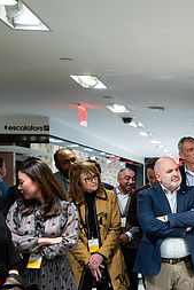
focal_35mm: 66
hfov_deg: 17.6
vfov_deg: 30.3
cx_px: 324
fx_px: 533
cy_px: 193
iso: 640
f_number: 3.2
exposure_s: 1/160
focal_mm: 27
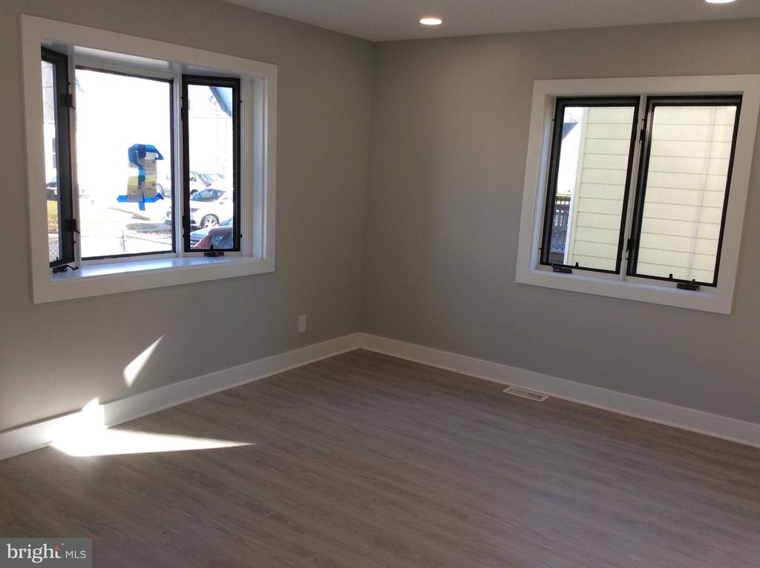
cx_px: 380
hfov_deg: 56.9
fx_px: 702
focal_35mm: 32
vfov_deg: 44.1
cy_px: 284
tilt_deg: -9.5
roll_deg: -1.5
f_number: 2.4
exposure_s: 1/120
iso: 32
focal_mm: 3.3
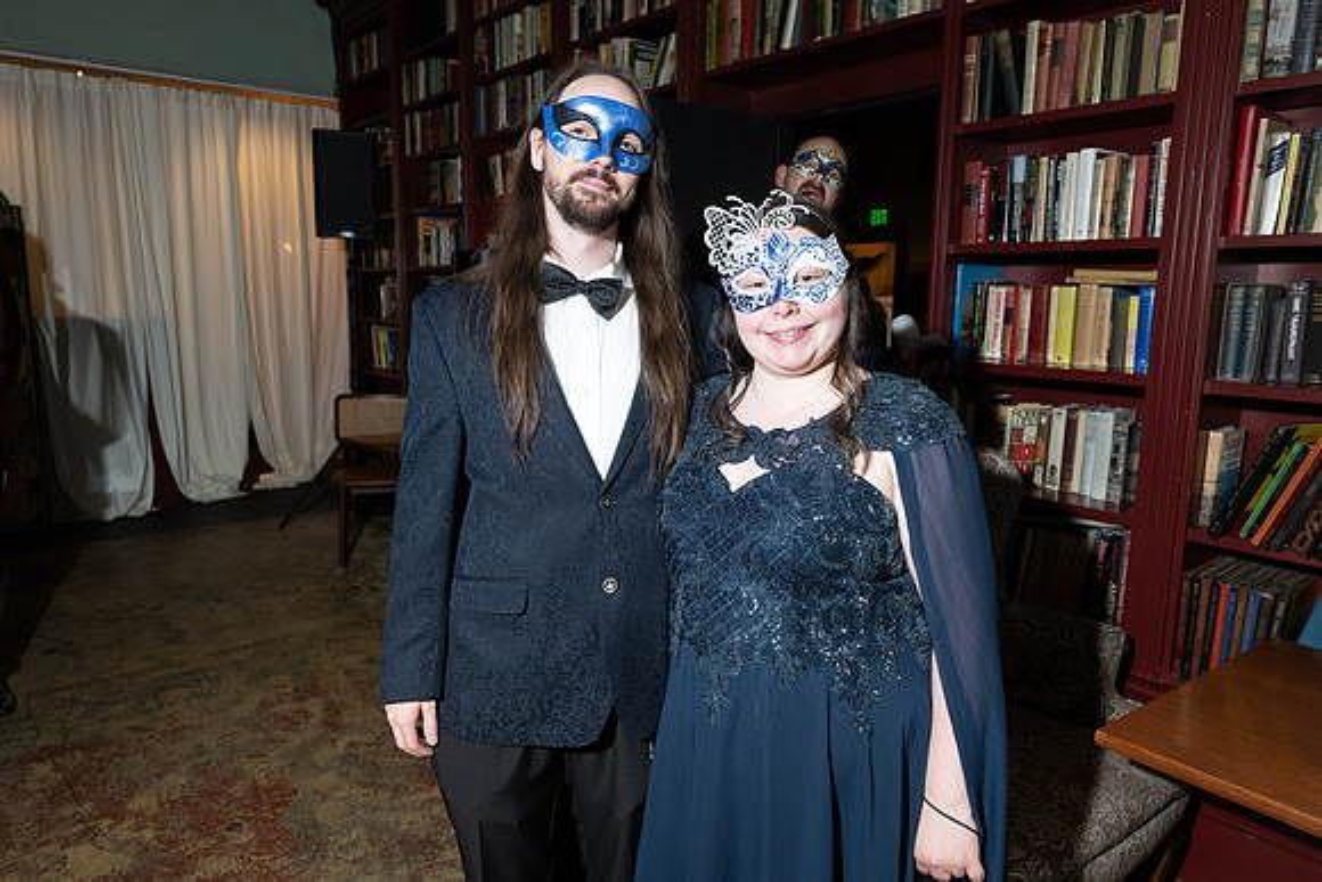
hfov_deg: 73.7
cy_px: 441
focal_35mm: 24
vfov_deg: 53.2
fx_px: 881
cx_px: 661
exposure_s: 1/200
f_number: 4.5
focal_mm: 24
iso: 2500
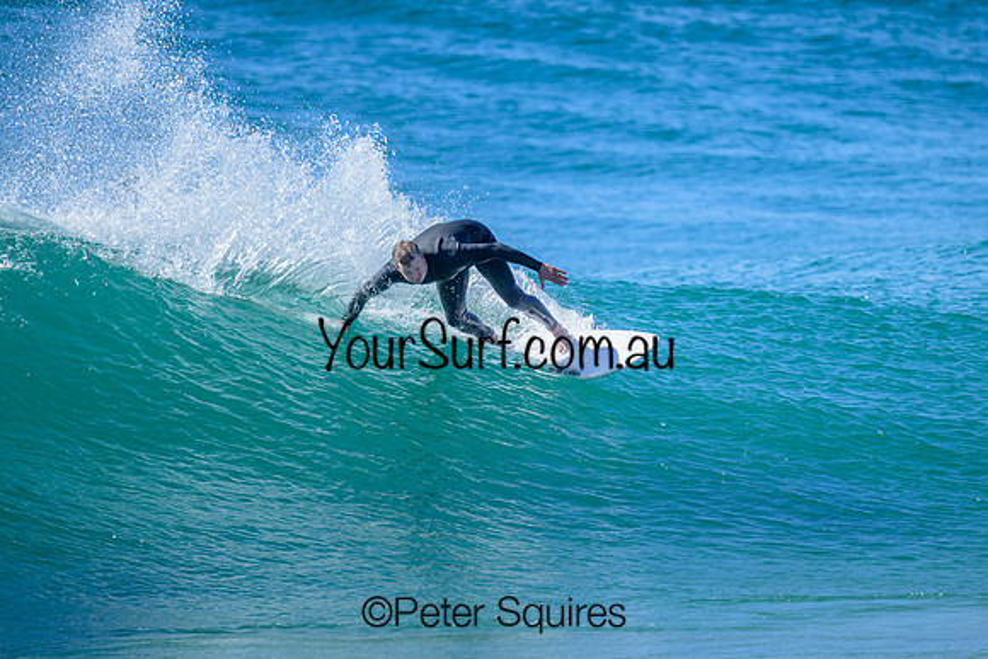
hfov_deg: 2.4
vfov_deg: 1.6
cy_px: 316
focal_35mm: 868
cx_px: 536
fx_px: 23815
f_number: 6.3
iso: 500
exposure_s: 1/2000
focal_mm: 800
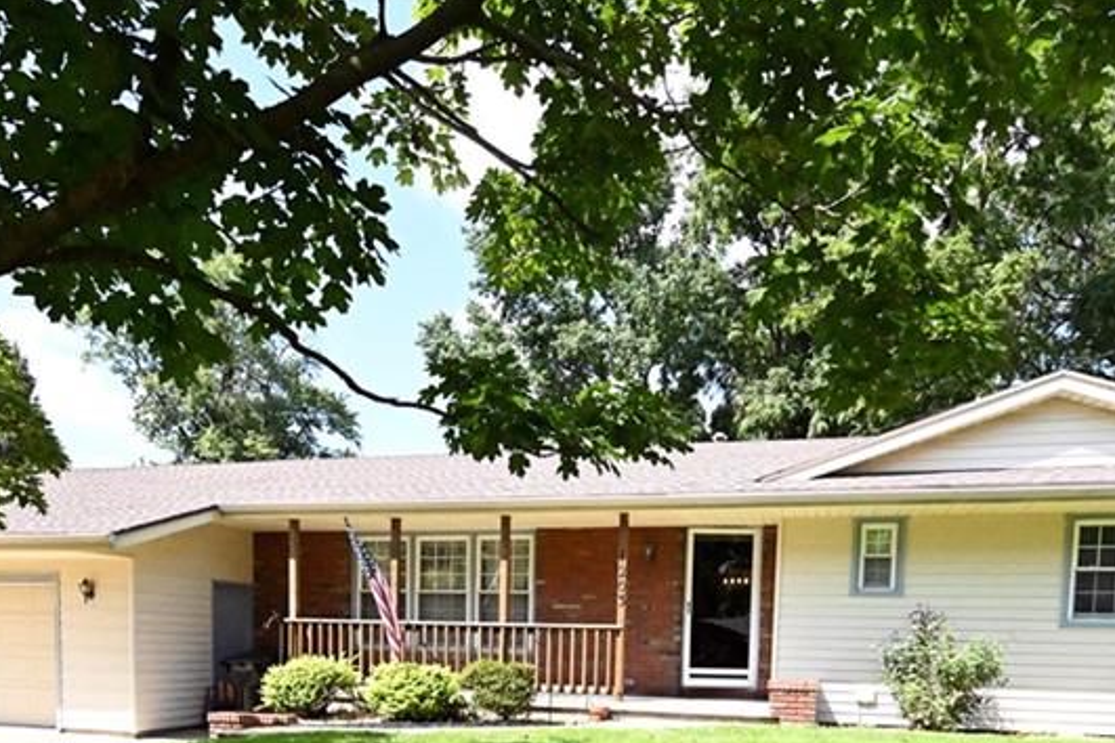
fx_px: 836
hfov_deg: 67.4
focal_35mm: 27
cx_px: 580
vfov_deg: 42.7
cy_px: 705
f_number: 5
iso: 20000
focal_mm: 14
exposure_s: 1/32000
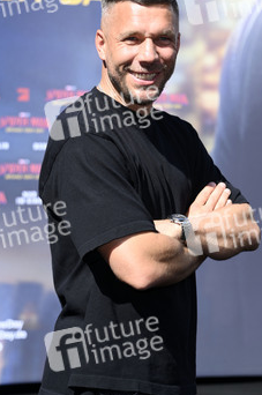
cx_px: 137
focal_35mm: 117
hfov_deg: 11.7
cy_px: 171
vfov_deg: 17.5
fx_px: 1281
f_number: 5.6
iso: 100
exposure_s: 1/320
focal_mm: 100
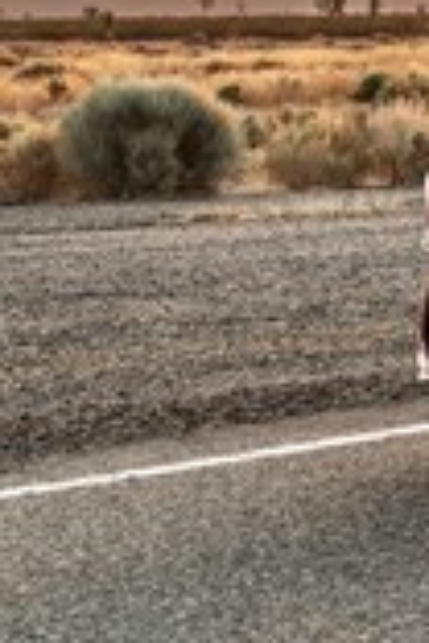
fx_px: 3843
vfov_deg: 9.5
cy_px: -84
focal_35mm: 215
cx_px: 1097
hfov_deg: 6.1
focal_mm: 48
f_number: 5
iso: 64
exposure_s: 1/25
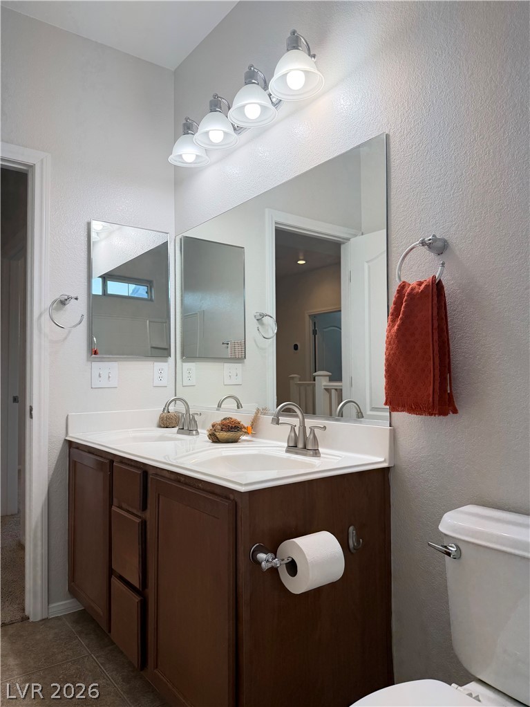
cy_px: 354
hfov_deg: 56.8
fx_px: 490
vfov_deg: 71.6
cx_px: 265
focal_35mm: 24
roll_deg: +1.2
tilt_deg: +2.6
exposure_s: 1/204
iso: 80
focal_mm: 6.76
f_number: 1.78
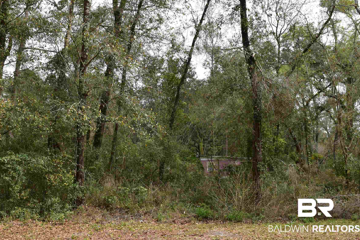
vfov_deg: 25.6
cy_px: 94
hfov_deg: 37.6
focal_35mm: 53
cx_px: 140
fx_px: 526
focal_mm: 27
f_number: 10
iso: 400
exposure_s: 1/320
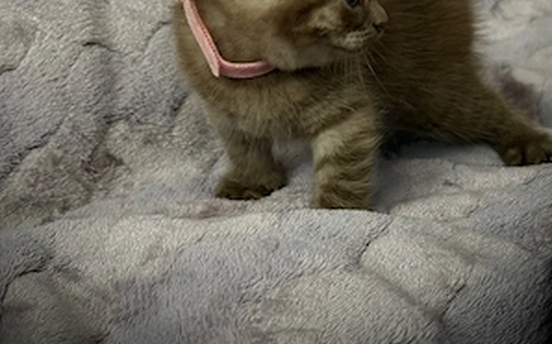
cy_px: -2
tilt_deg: -10.7
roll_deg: +3.3
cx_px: 276
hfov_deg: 27.9
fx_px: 1113
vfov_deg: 17.2
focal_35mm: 74
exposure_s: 1/45
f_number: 1.6
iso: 160
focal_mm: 5.96
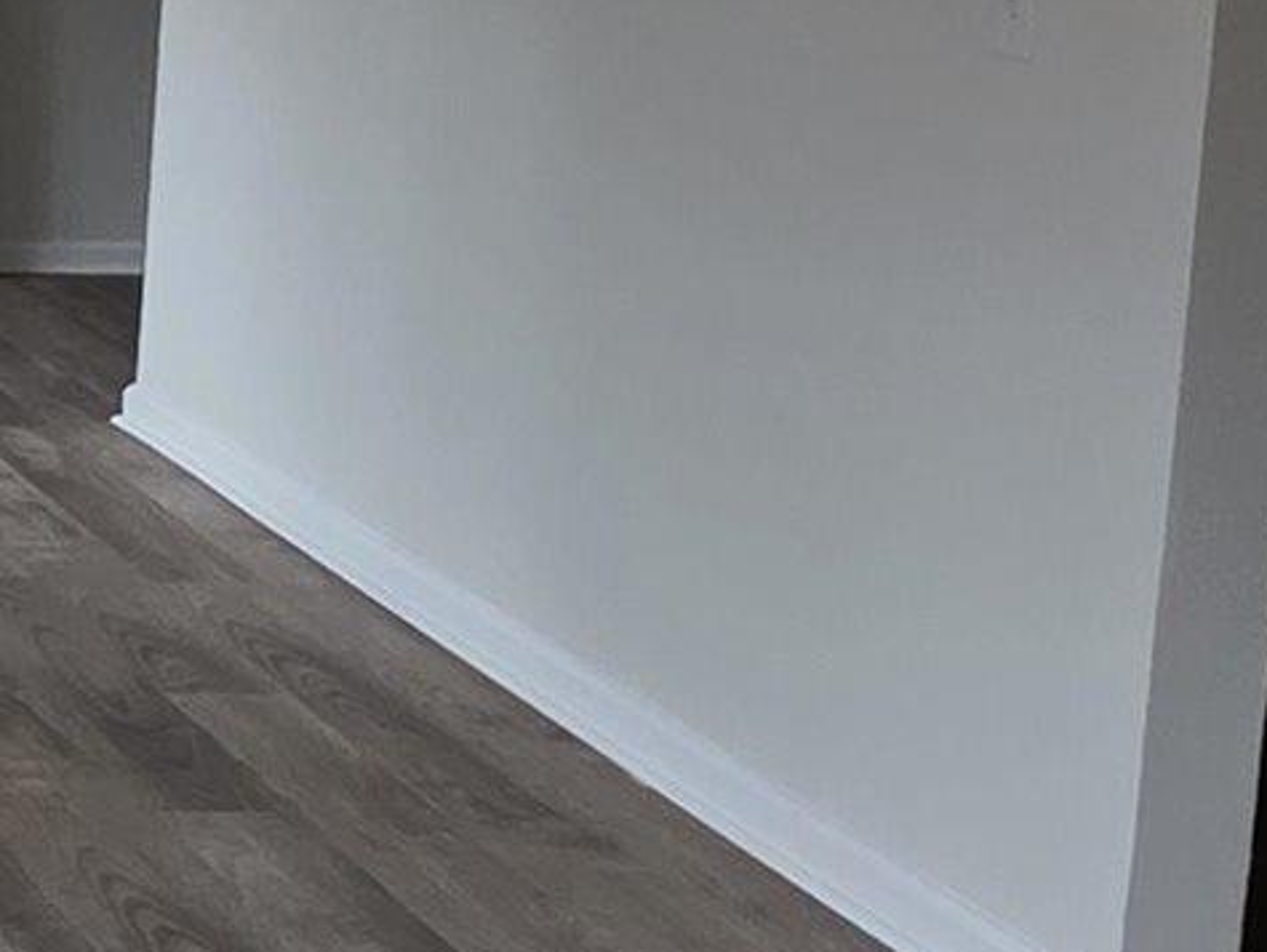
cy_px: 203
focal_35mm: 84
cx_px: -982
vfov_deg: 17.5
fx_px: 3077
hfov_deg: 18.5
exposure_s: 1/120
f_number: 1.9
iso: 160
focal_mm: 2.2
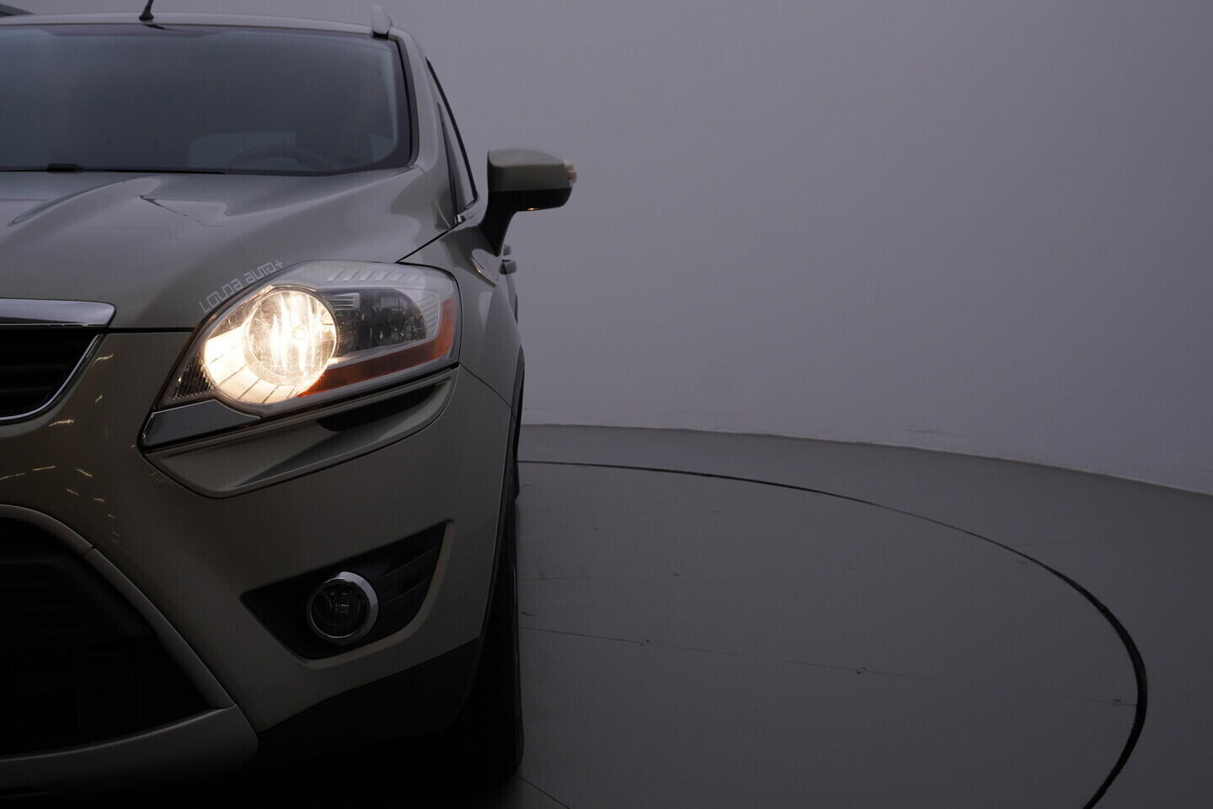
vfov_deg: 36.9
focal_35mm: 36
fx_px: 1213
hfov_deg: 53.1
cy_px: 404
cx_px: 606
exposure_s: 1/200
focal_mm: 24
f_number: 6.3
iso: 125
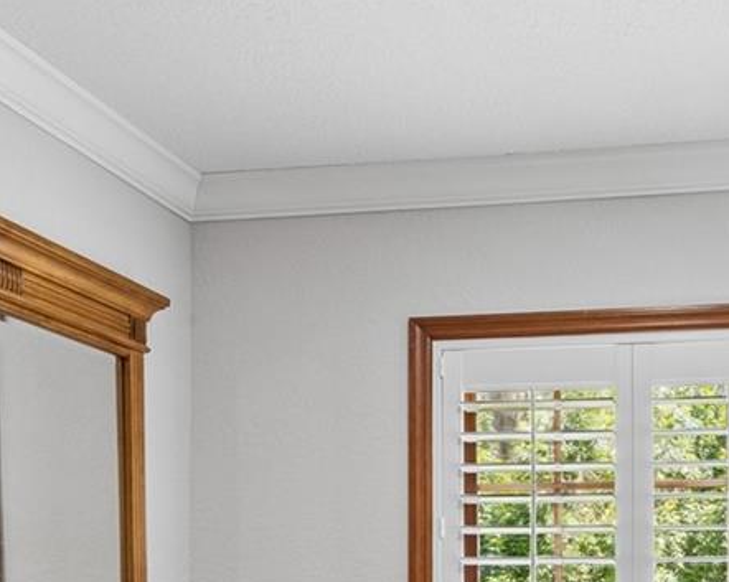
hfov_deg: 35.5
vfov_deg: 28.0
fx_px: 1100
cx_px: 579
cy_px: 572
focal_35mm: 51
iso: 100
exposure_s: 1/13
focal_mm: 10
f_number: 7.1
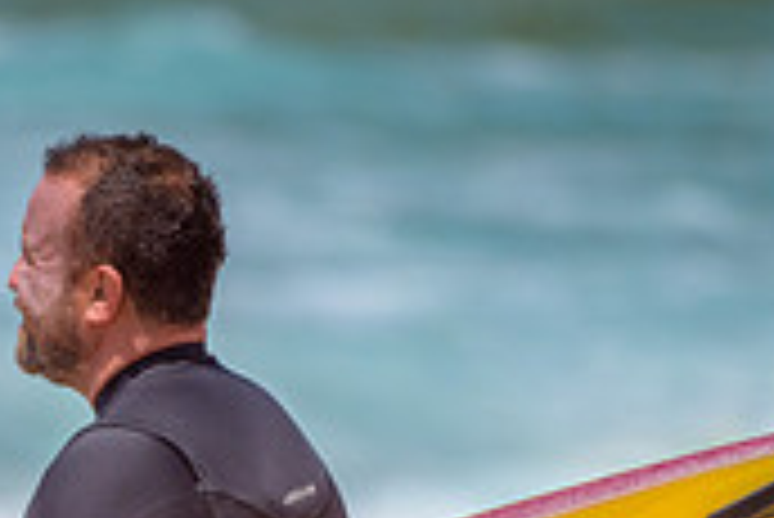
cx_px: -99
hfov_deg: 1.2
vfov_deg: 0.8
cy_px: 782
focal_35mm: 1716
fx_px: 36924
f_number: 5.6
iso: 100
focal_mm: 500
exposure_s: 1/2000
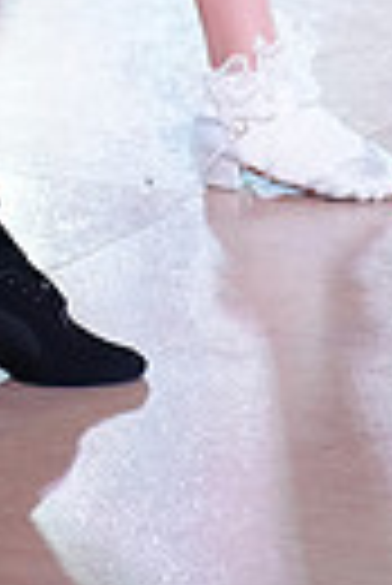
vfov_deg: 4.9
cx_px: -110
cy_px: -702
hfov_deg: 3.4
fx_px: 6630
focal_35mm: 407
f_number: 2.8
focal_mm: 91
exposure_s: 1/640
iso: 2000
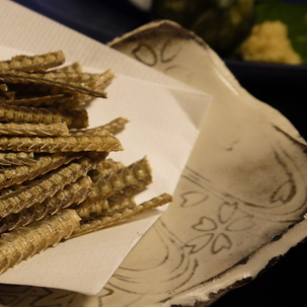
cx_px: 19
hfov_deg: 29.1
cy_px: 145
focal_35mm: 56
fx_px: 562
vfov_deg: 30.6
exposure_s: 1/60
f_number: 3.8
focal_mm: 16
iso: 320
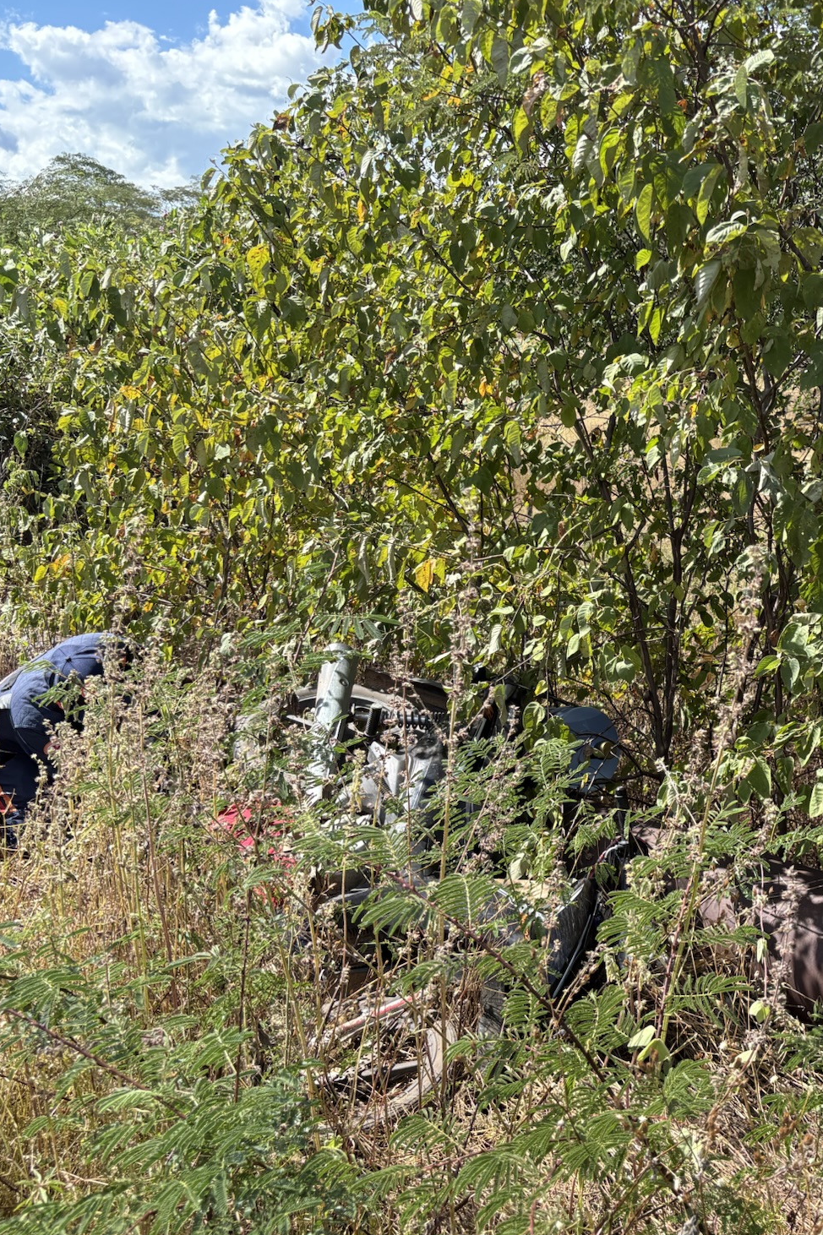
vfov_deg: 51.9
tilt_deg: -12.9
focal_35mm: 37
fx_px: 1269
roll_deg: -0.6
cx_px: 679
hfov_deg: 34.6
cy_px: 624
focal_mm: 5.96
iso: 64
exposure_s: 1/1667
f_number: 1.6
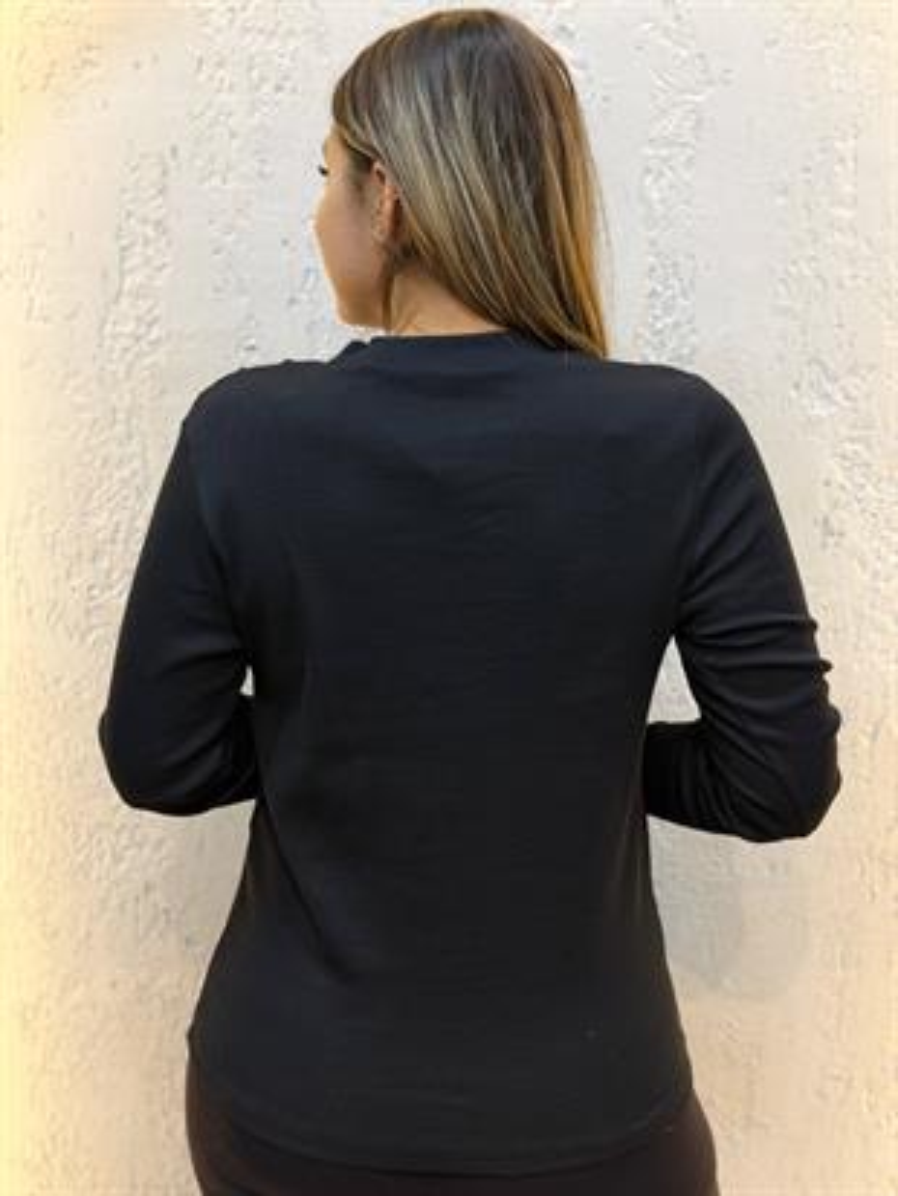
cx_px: 449
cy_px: 598
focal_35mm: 48
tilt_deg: -9.8
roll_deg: -0.6
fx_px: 1659
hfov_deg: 30.3
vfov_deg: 39.6
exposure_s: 1/100
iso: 250
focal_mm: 6.76
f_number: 1.78
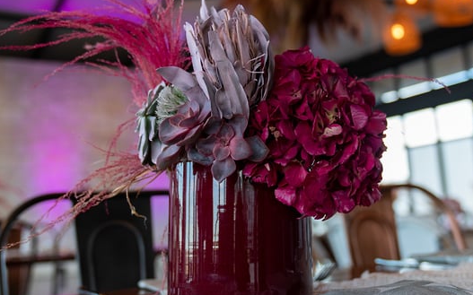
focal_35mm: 45
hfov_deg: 44.4
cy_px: 85
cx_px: 234
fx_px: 580
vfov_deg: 28.3
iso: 640
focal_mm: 31
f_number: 2.8
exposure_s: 1/250
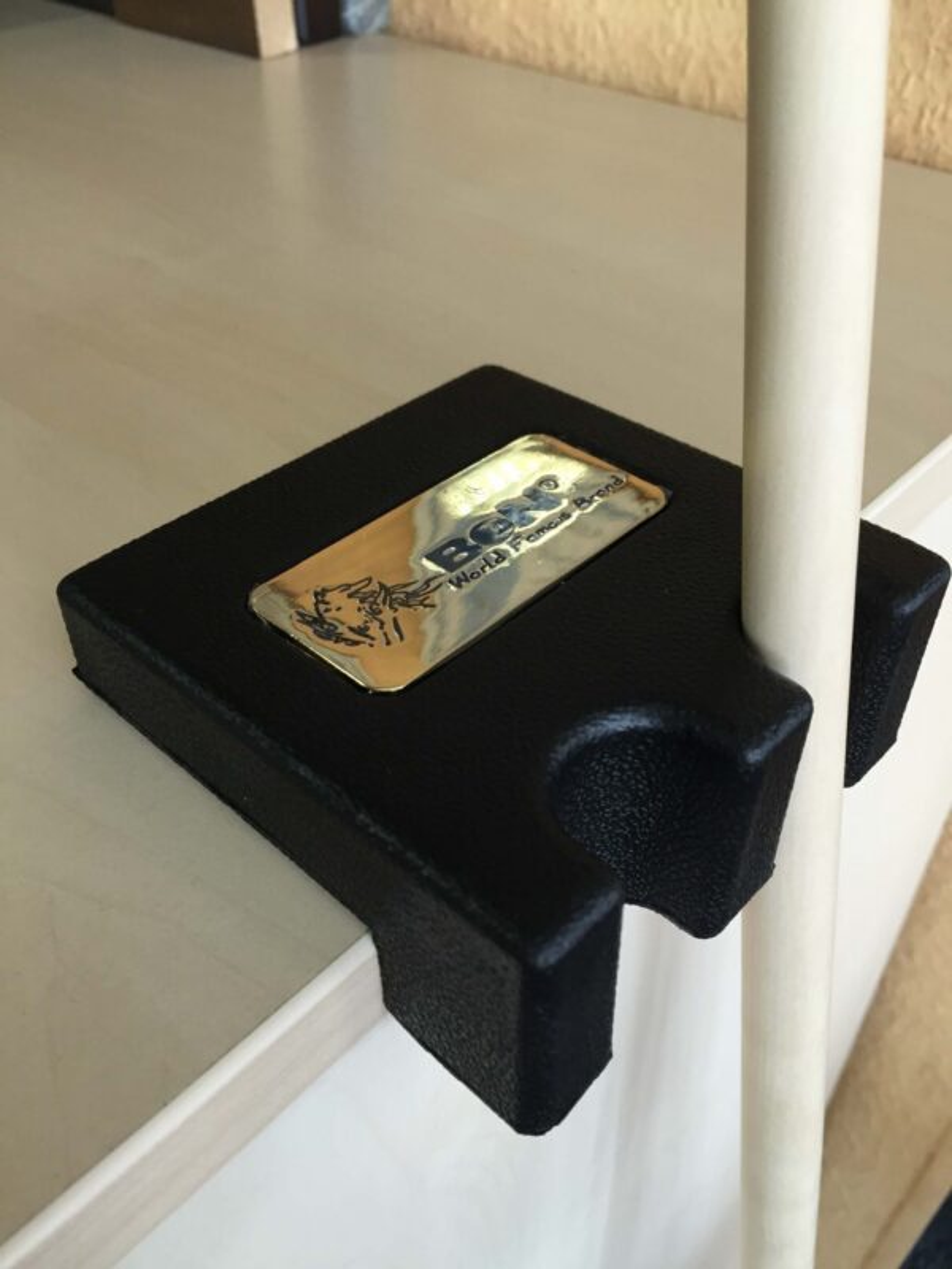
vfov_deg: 61.7
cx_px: 476
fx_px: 1063
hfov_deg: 48.2
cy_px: 634
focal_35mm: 29
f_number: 2.2
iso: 64
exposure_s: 1/33
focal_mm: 4.15
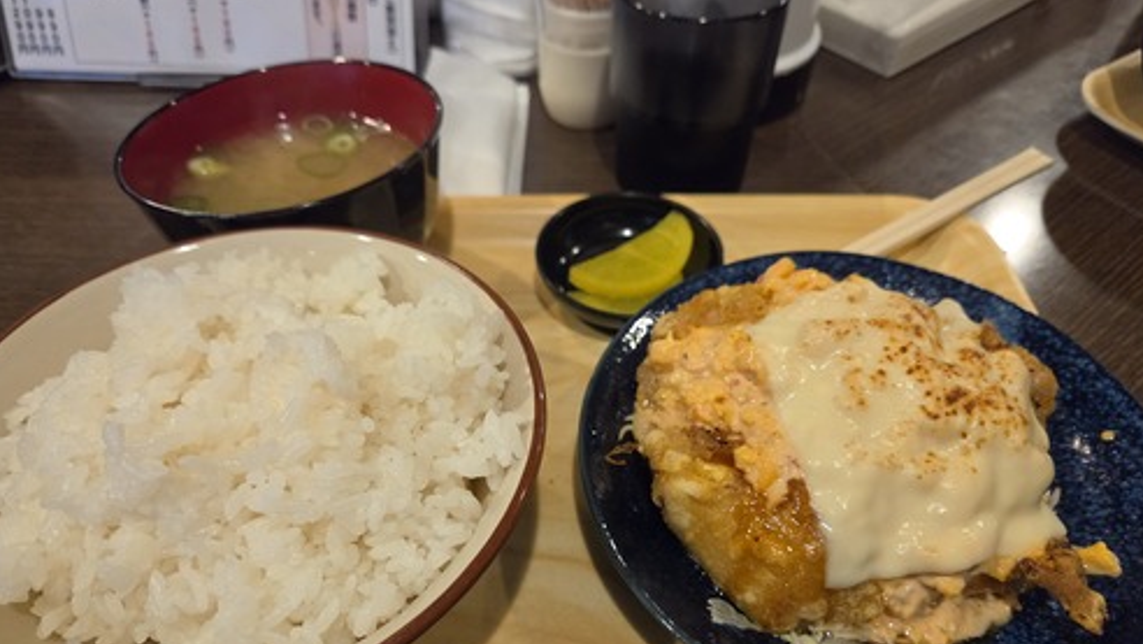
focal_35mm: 26
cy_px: 399
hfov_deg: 71.9
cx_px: 569
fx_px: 788
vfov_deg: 44.1
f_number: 1.8
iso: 800
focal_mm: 5.4
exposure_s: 1/100
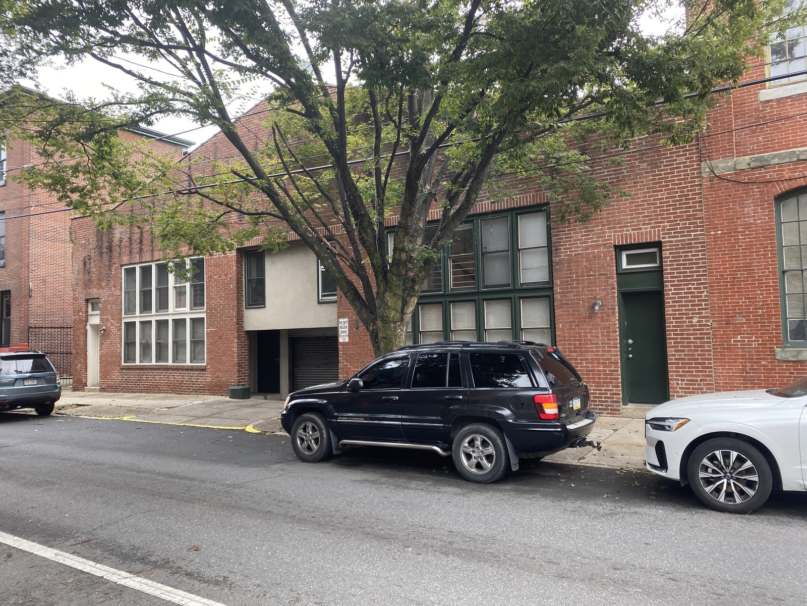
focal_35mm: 26
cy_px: 303
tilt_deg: +0.1
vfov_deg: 53.1
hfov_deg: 67.3
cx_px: 404
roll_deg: -0.5
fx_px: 606
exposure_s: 1/122
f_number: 1.8
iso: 40
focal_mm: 4.25
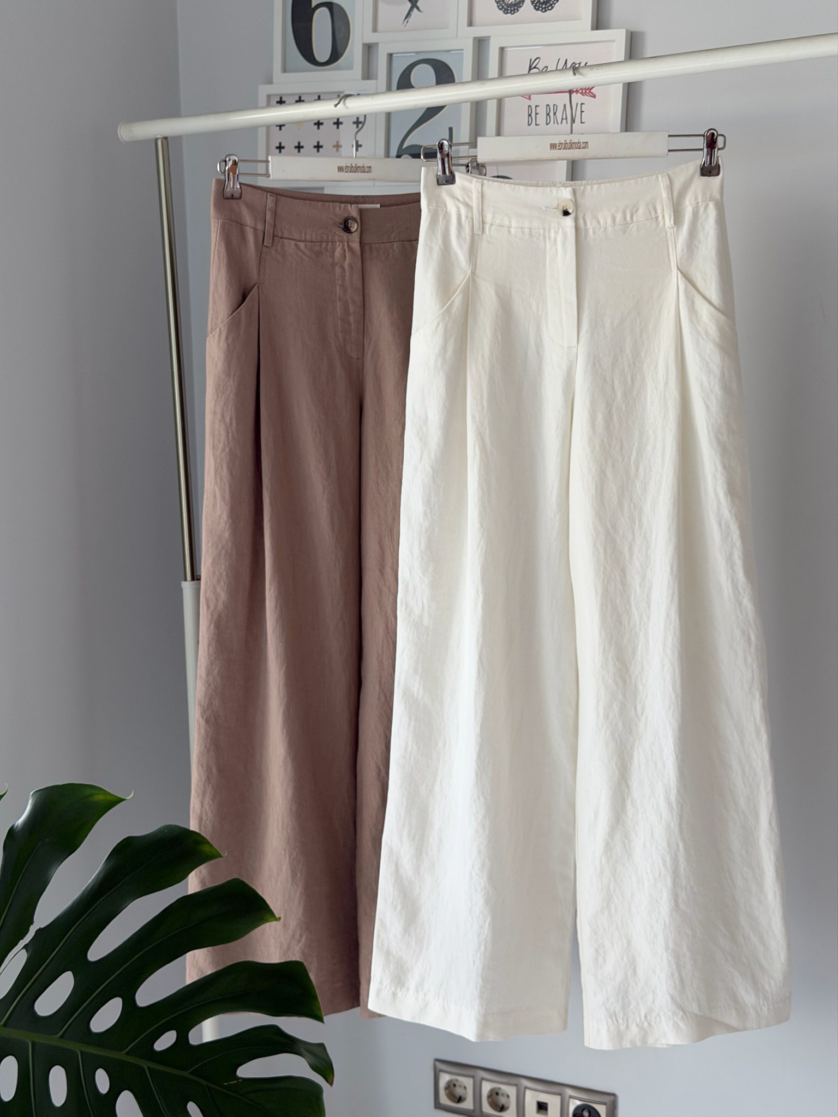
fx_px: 1549
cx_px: 419
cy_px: 558
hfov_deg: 30.3
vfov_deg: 39.7
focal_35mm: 48
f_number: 1.78
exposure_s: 1/62
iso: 100
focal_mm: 6.76
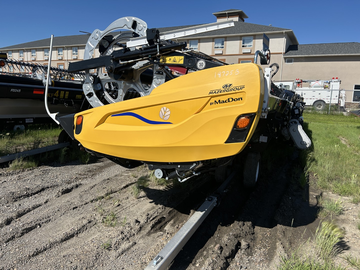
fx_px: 270
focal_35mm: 26
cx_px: 180
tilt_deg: -10.7
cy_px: 135
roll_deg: -1.3
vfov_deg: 53.1
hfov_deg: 67.3
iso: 50
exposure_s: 1/7463
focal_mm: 5.7
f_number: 1.5
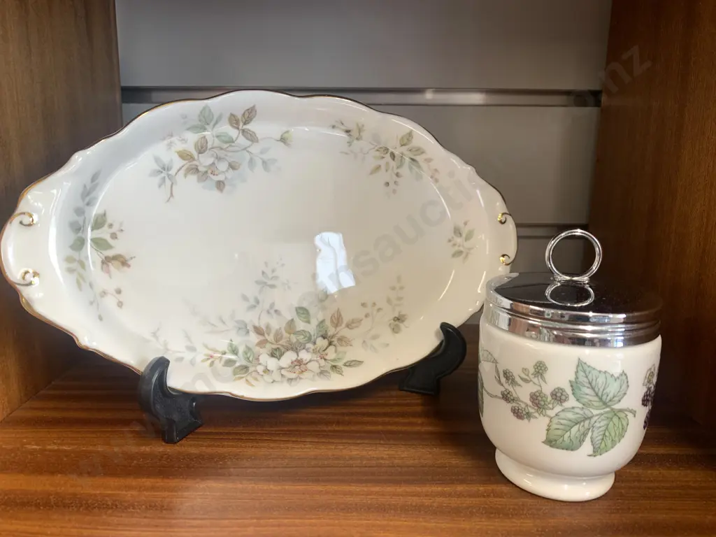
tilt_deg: -13.0
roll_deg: +0.0
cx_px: 358
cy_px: 268
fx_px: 538
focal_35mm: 26
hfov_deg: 67.3
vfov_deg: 53.1
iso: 50
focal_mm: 4.25
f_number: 1.8
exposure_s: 1/50
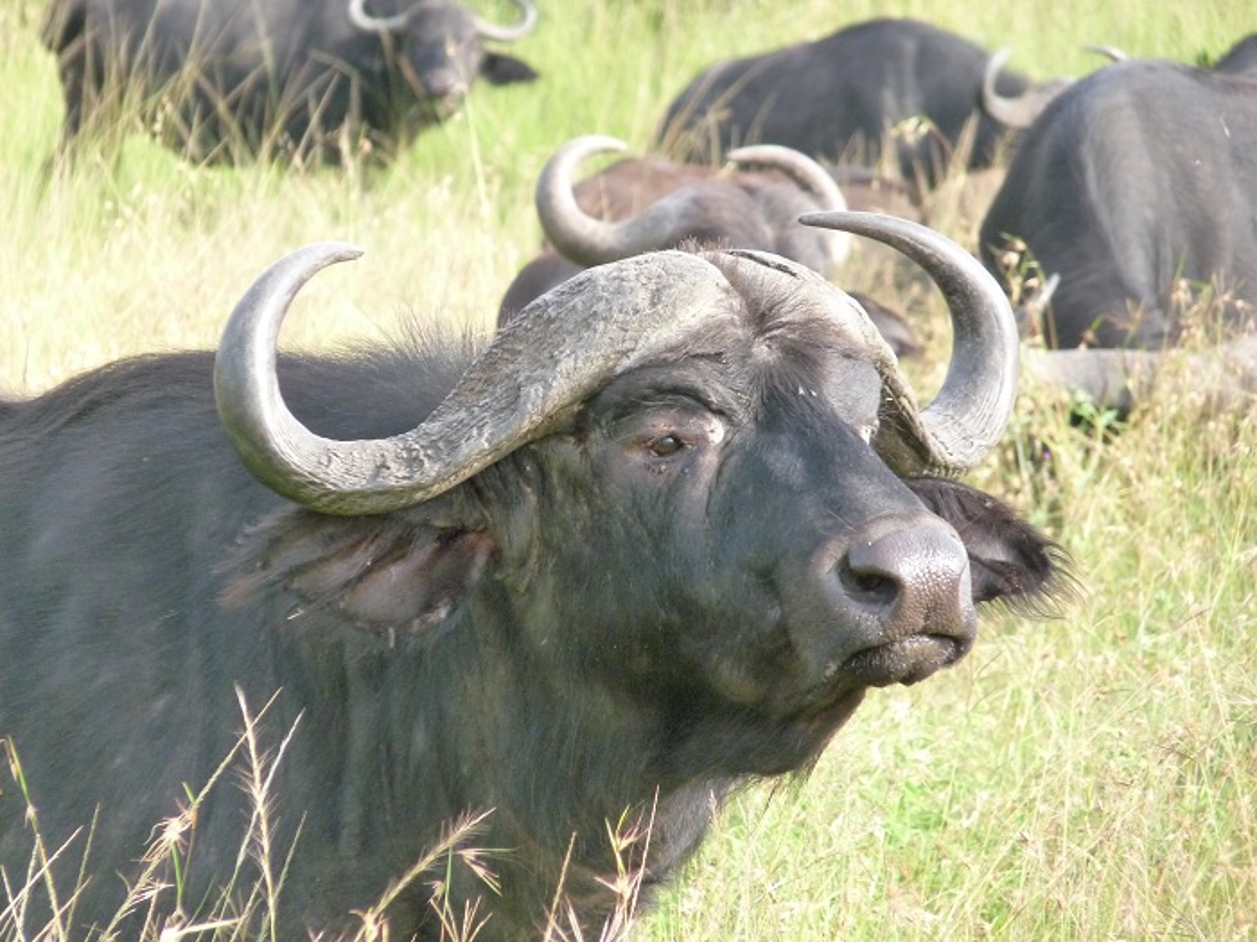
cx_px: 628
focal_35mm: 369
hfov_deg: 5.4
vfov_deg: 4.0
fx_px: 13399
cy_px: 471
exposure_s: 1/500
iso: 640
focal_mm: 65.6
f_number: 4
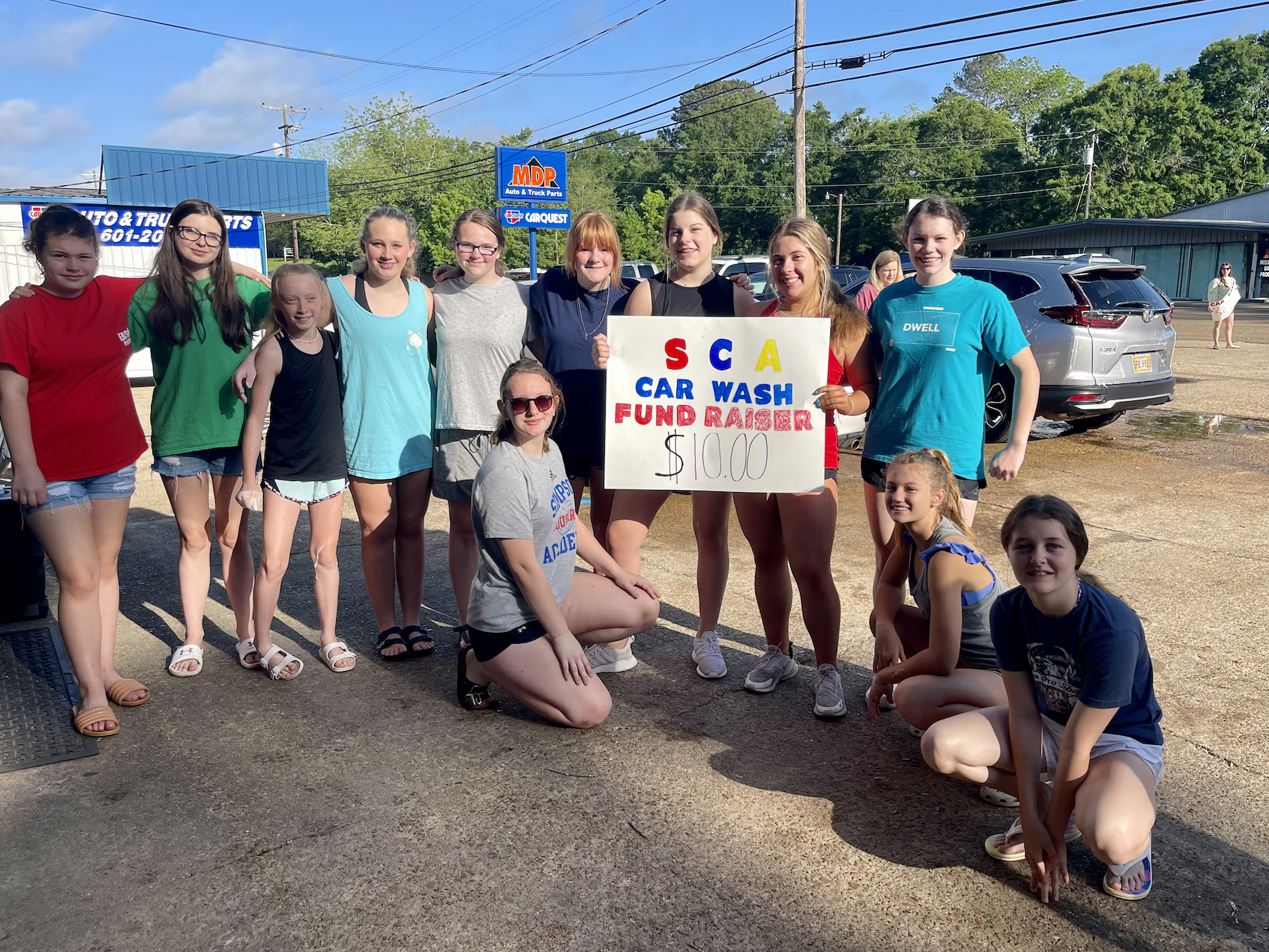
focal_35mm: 28
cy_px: 482
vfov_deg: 49.7
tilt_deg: -12.3
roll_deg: +0.1
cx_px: 653
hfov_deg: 63.4
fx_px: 1027
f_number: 1.6
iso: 32
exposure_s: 1/2597
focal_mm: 5.1
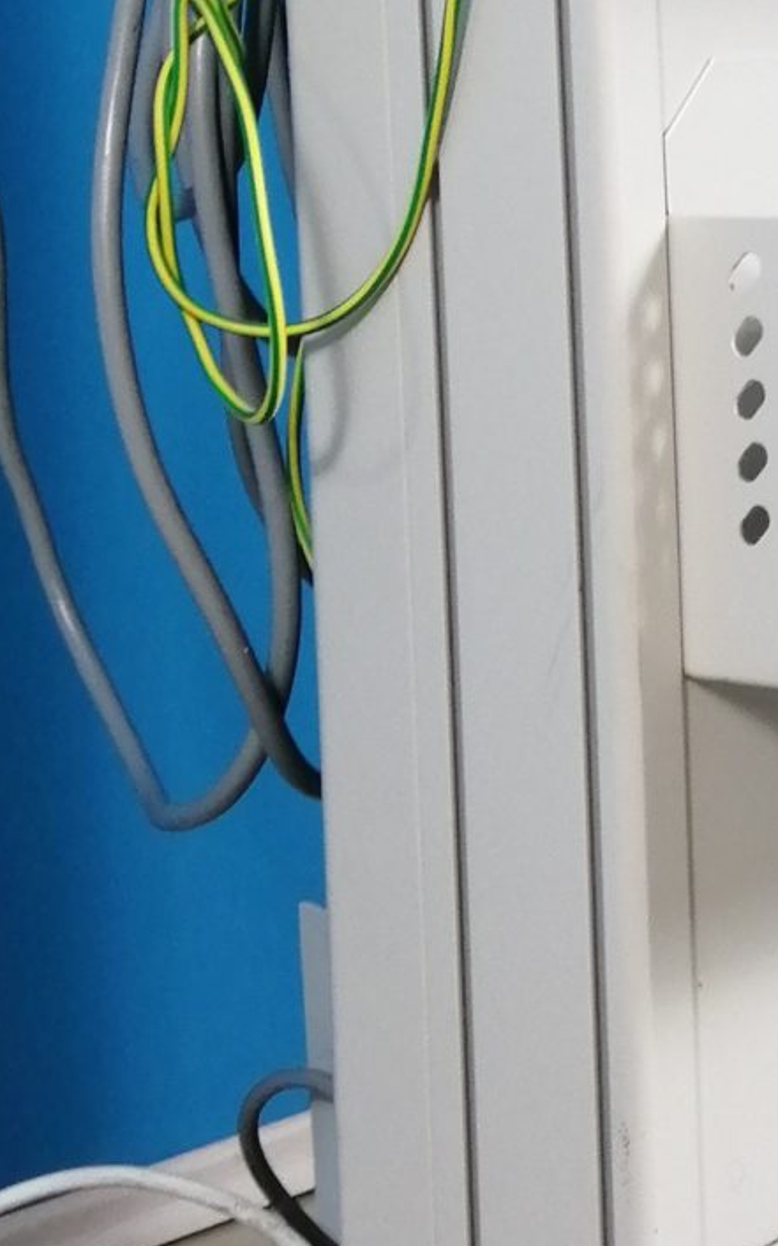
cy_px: 238
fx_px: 3394
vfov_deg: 20.5
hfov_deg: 12.6
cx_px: 1053
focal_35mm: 100
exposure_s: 1/33.3
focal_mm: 3.6
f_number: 1.8
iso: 100
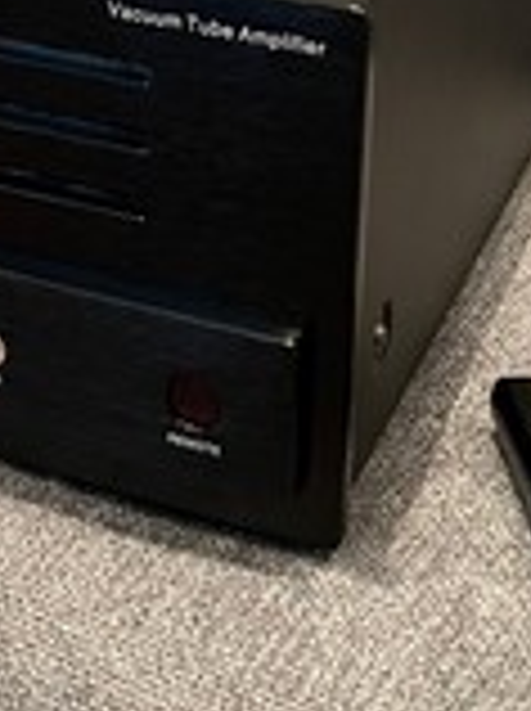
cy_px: -261
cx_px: -18
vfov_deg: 18.3
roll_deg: +0.2
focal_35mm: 99
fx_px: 2030
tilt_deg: -13.8
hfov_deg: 14.6
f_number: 1.6
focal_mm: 4.2
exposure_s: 1/50
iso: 400
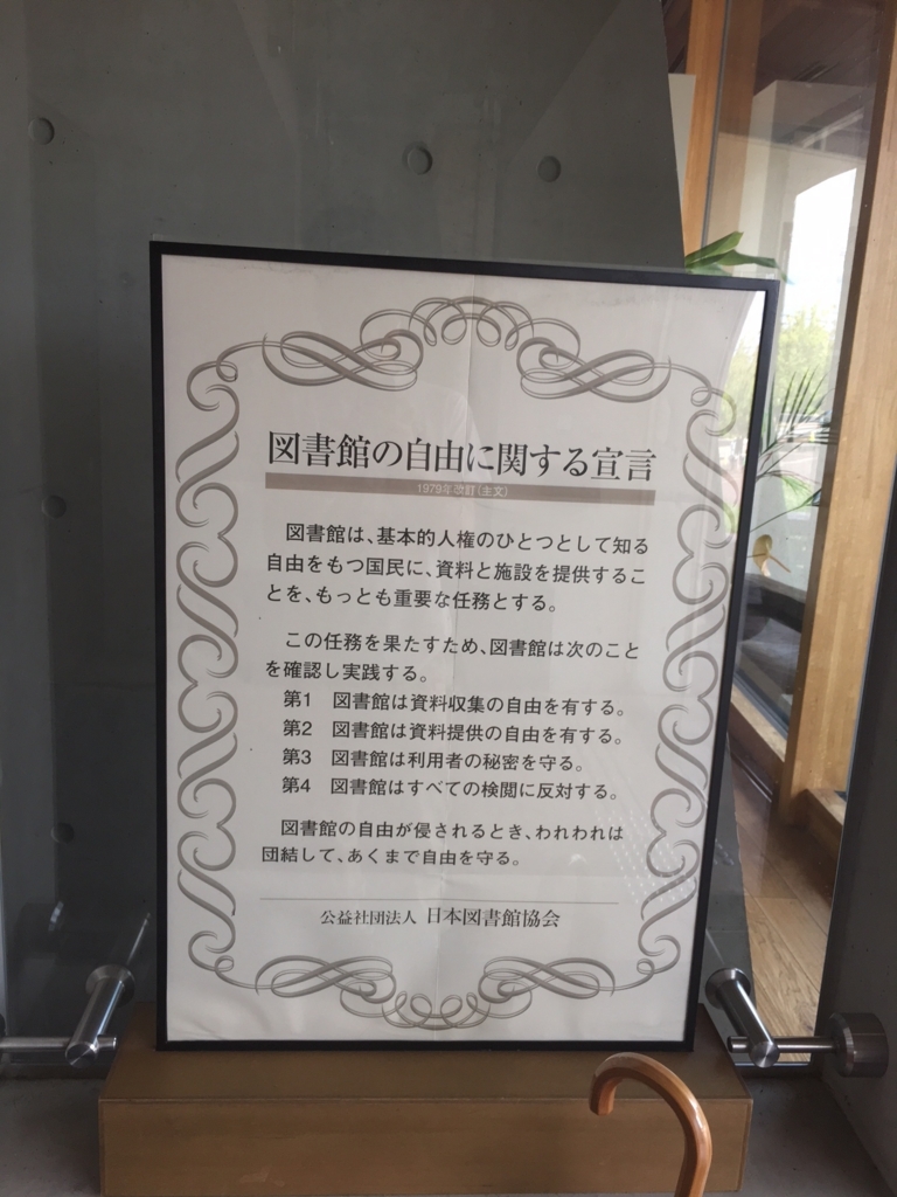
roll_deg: -2.0
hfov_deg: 48.2
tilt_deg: -13.5
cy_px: 598
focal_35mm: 29
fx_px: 1002
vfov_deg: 61.7
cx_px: 448
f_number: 2.2
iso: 40
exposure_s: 1/120
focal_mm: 4.15
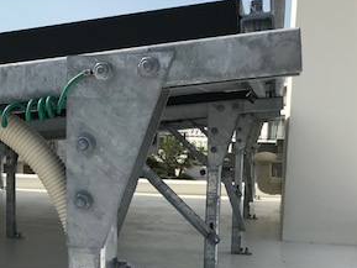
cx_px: 38
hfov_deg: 29.9
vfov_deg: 23.4
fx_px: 640
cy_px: 205
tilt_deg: -6.4
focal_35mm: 62
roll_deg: -1.0
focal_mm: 3.99
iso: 20
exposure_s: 1/3546
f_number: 1.8
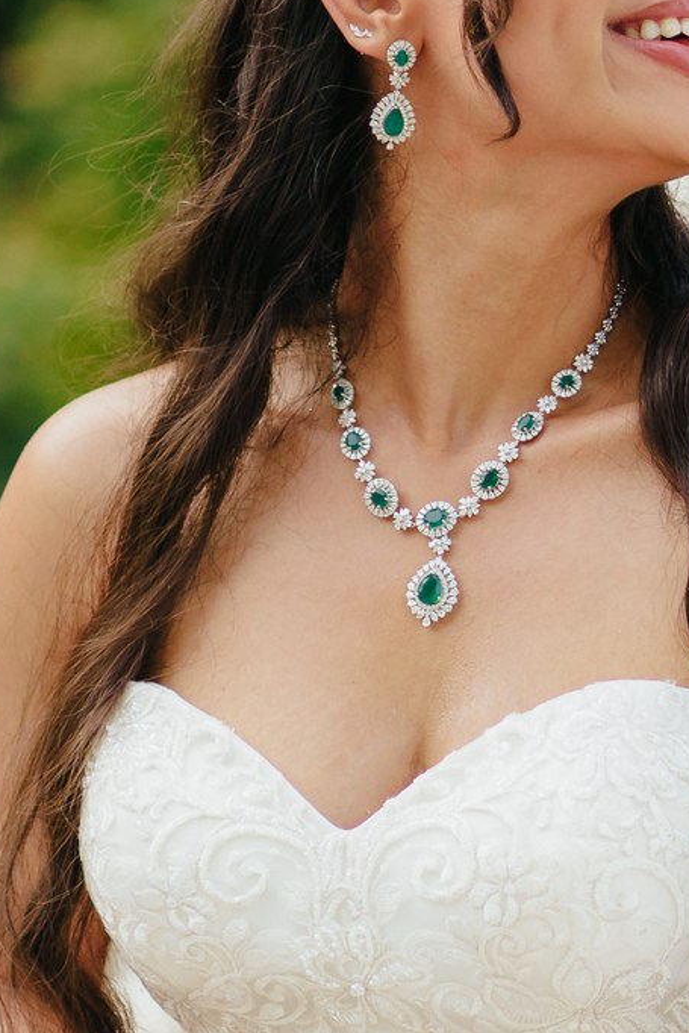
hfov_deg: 4.3
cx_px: 691
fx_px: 9153
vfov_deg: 6.4
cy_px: 53
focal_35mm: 319
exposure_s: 1/1000
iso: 160
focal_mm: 85
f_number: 2.5
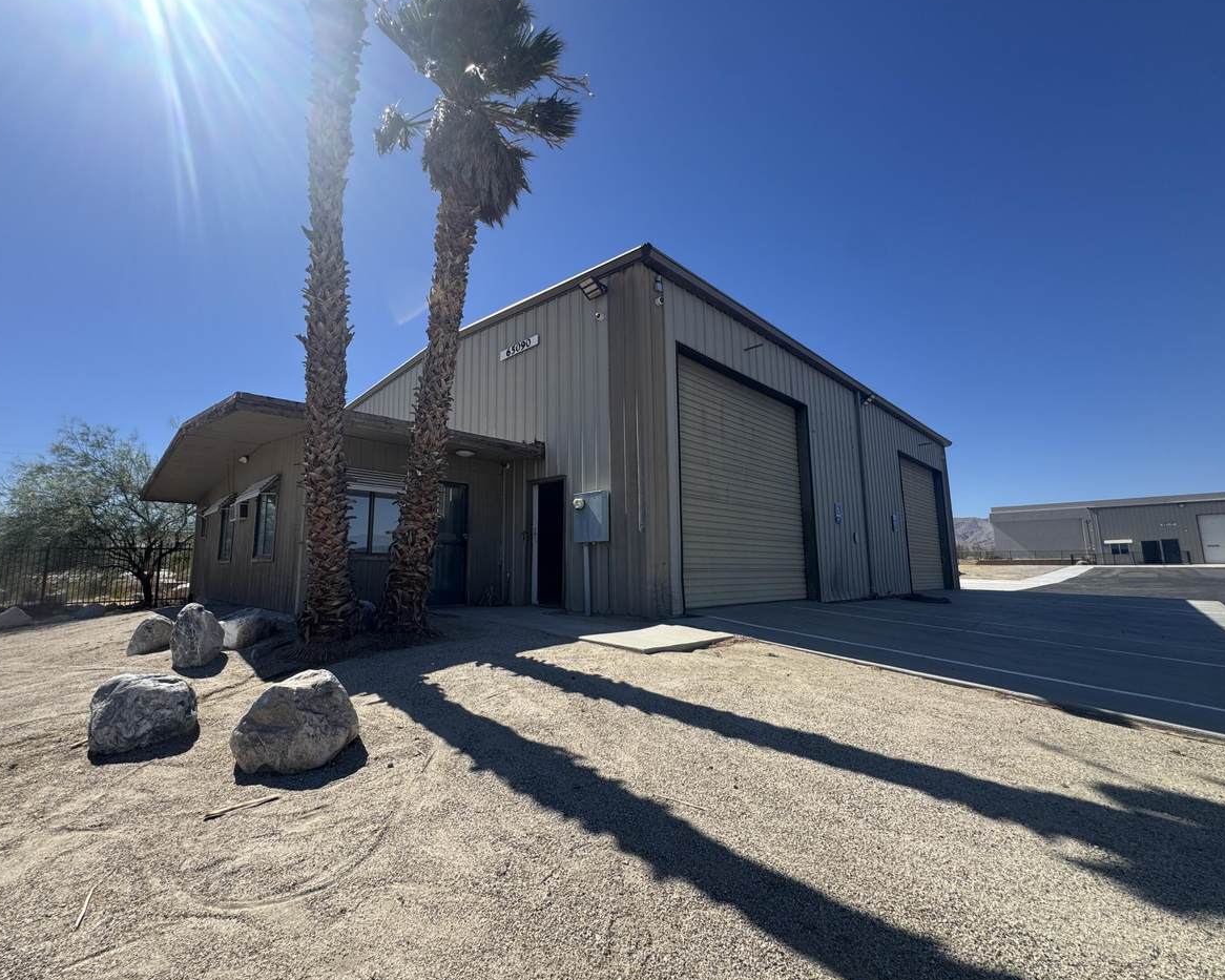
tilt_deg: +6.4
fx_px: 544
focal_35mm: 15
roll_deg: -1.9
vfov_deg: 84.0
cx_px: 557
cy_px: 491
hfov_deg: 96.5
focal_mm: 2.22
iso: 50
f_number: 2.2
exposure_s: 1/1370
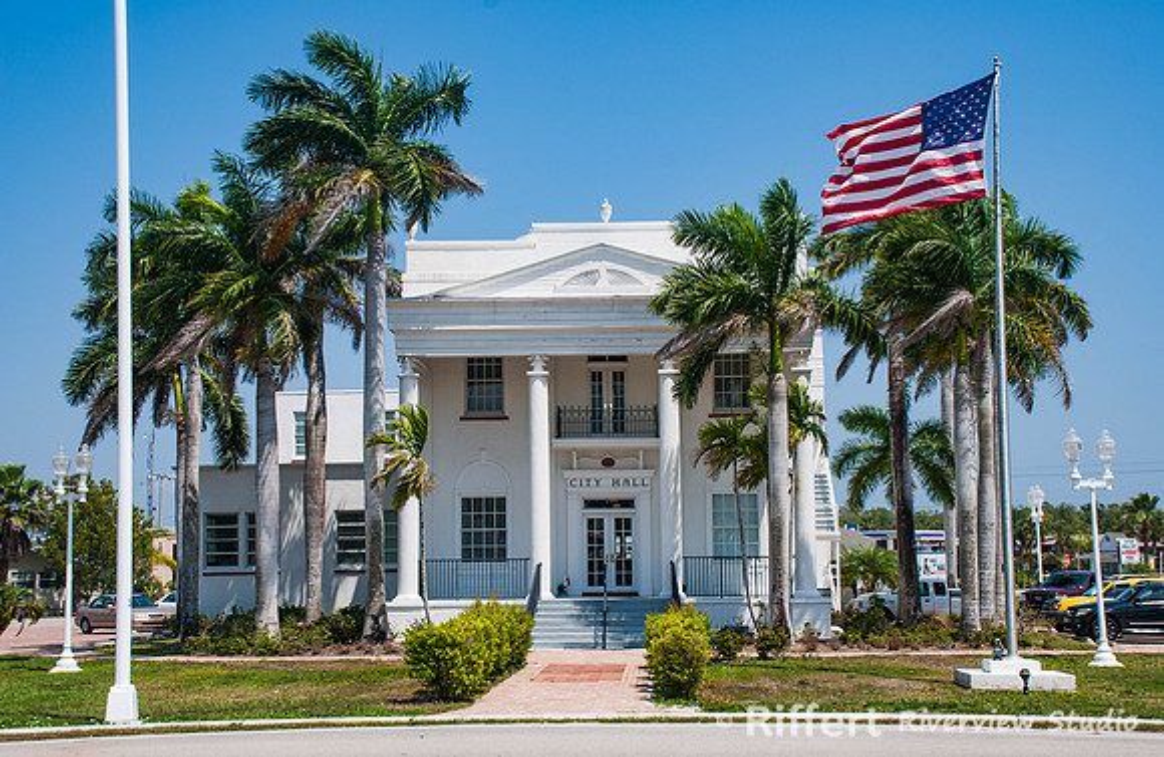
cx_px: 600
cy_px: 402
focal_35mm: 56
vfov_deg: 23.8
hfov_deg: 35.9
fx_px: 1796
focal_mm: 35
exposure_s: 1/250
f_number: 8
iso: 100
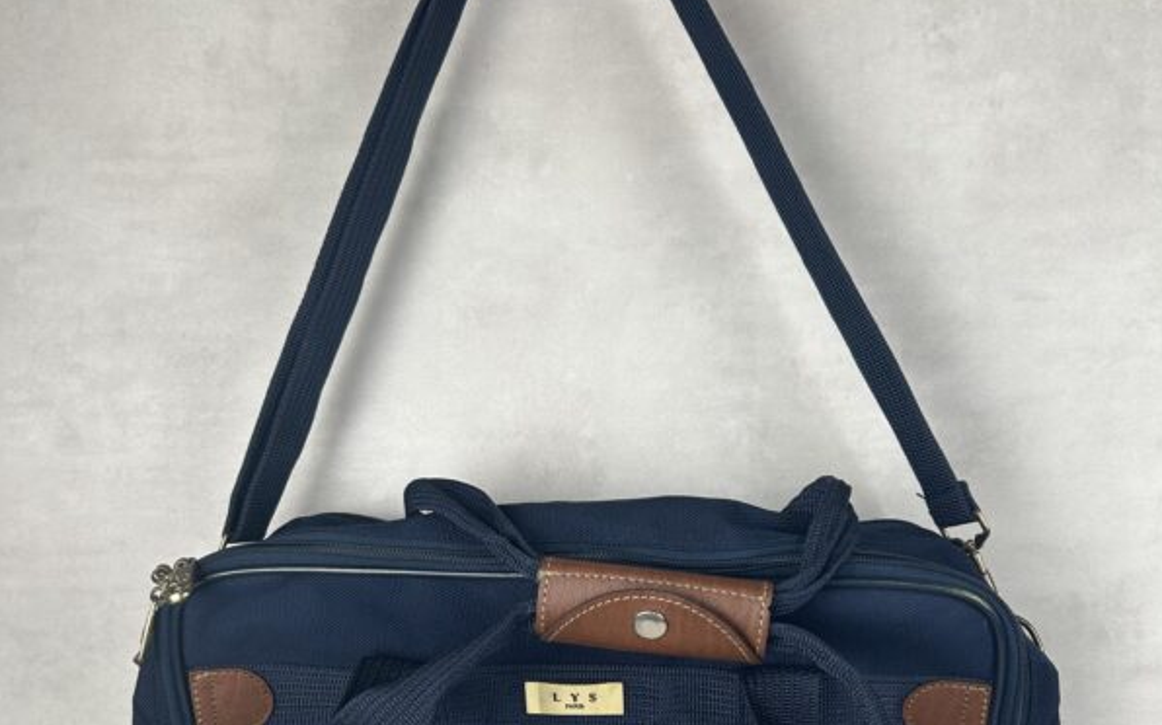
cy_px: 540
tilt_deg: -5.4
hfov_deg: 52.8
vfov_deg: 33.7
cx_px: 583
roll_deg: -0.2
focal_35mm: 37
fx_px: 1171
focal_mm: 5.7
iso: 32
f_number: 1.5
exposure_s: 1/109
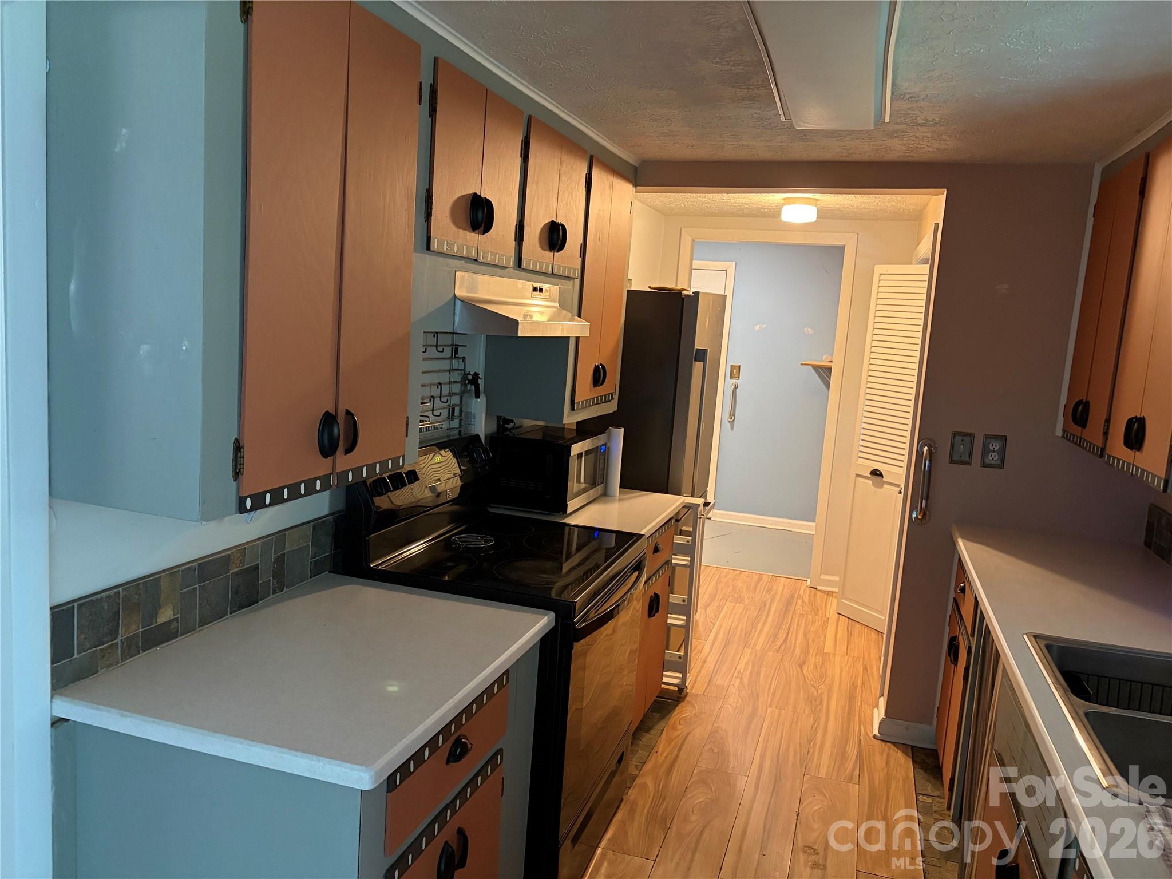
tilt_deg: -8.2
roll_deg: -4.0
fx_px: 880
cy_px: 440
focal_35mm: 26
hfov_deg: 67.3
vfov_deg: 53.1
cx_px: 586
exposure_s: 1/40
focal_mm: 5.96
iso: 500
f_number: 1.6
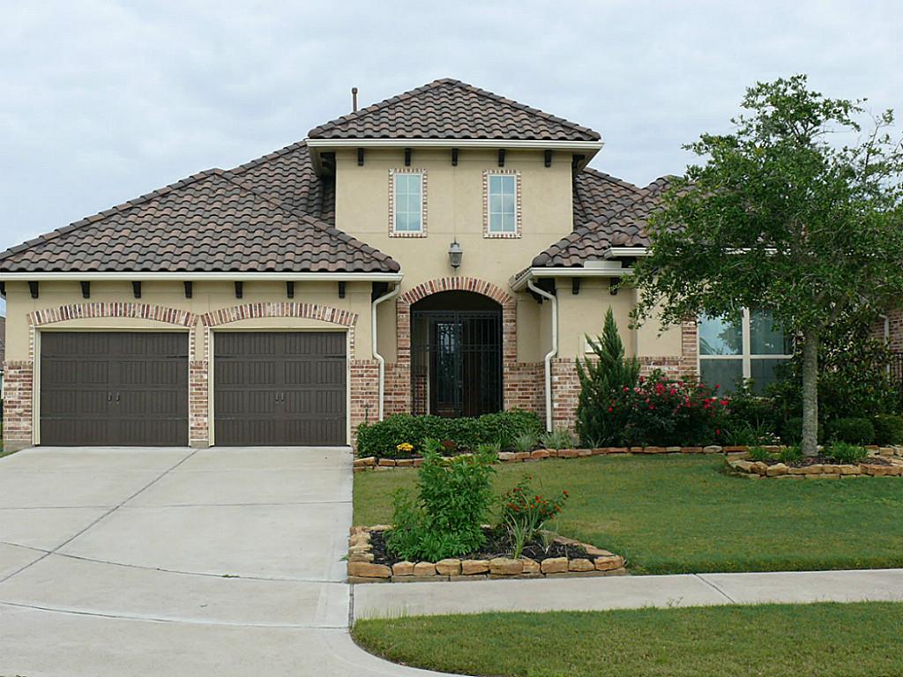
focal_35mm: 46
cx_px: 452
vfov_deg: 31.5
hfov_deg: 41.2
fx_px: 1200
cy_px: 338
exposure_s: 1/500
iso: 100
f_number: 5.6
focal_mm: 8.6
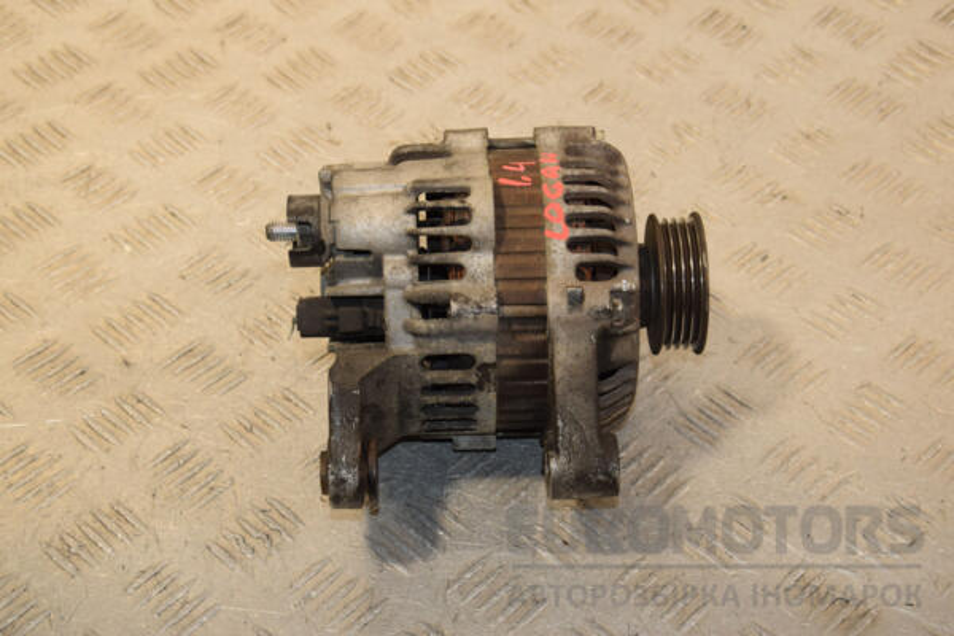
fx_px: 1908
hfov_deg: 28.1
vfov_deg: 18.9
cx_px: 477
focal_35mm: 72
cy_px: 318
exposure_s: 1/200
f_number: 6.3
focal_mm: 48
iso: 800
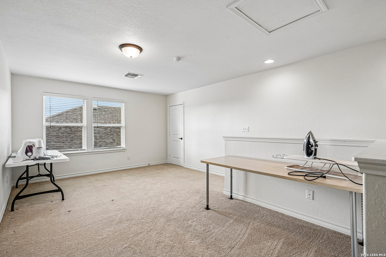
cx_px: 193
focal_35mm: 16
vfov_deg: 73.7
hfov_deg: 96.7
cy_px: 128
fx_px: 172
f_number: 8
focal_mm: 16
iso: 400
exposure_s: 1/30
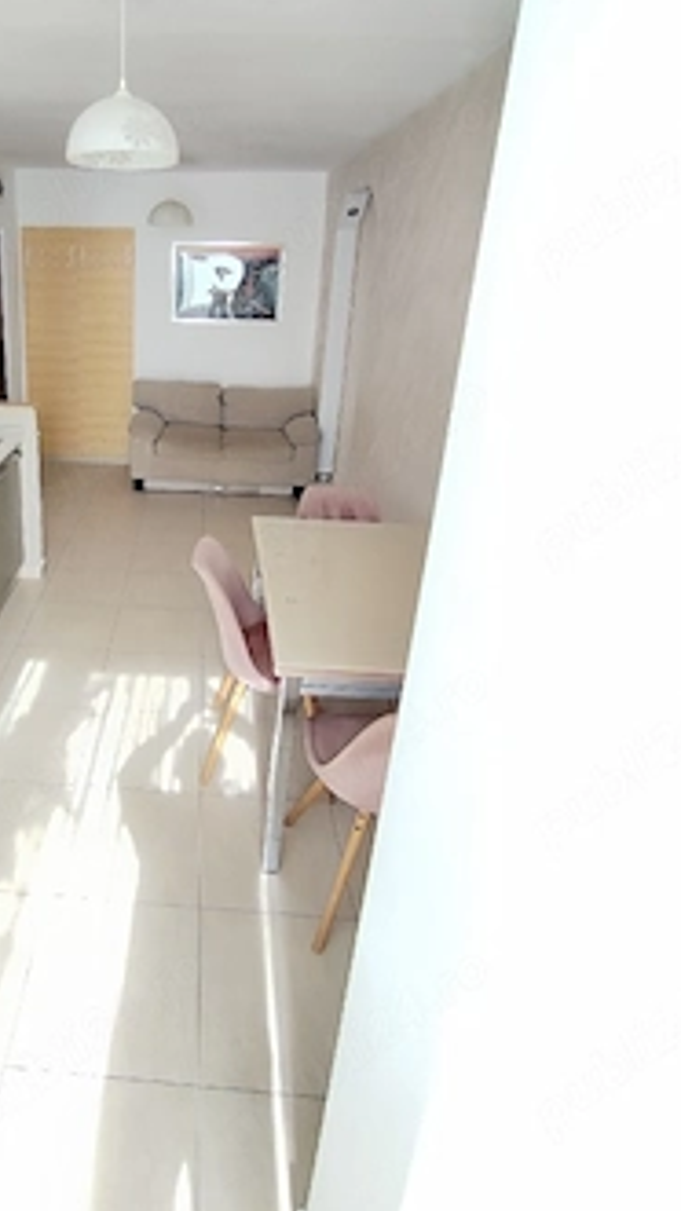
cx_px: 157
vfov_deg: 83.3
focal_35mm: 21
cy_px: 514
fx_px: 675
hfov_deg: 50.9
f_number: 2.2
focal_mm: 1.65
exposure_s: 1/50
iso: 80
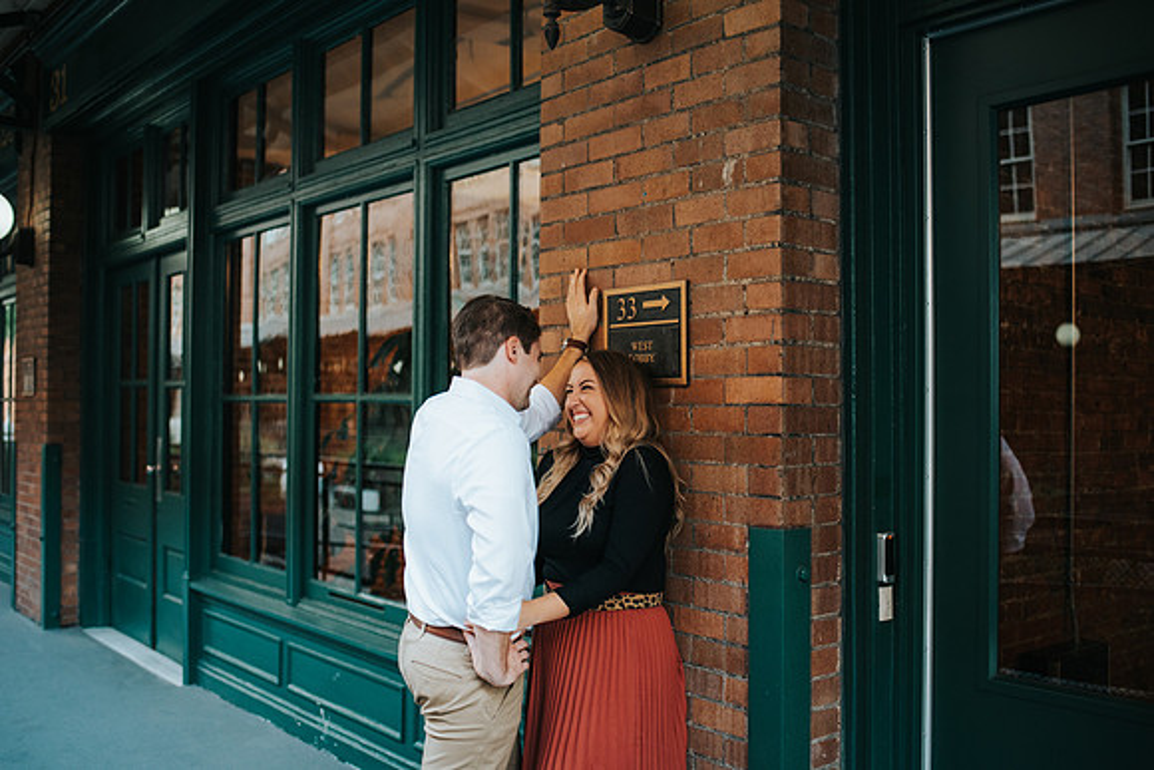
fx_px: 1122
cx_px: 577
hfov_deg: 54.4
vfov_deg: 37.9
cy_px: 385
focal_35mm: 35
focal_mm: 35
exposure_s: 1/500
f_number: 1.8
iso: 1000
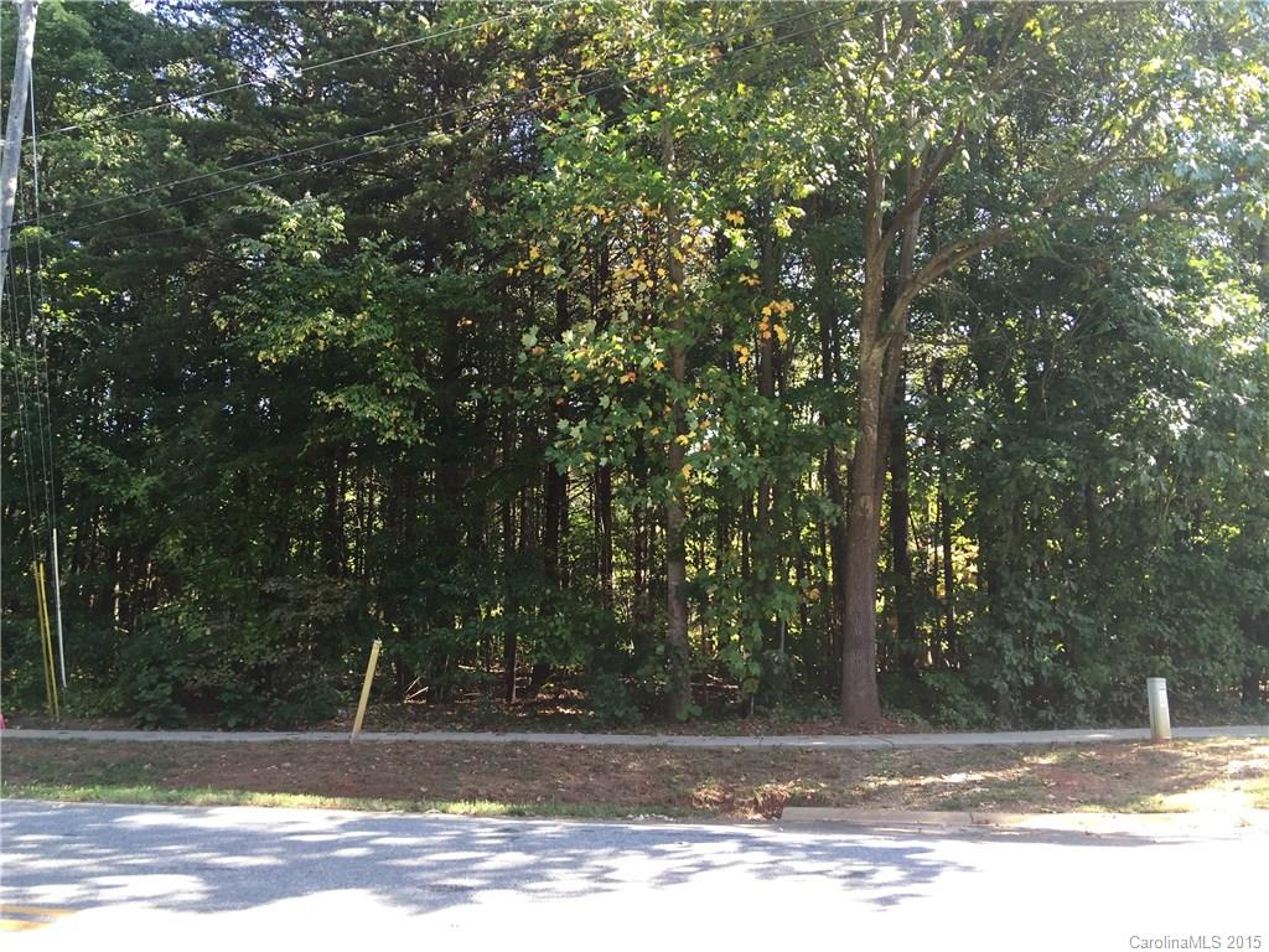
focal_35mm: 29
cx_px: 634
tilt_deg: +11.9
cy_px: 476
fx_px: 1063
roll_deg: -2.6
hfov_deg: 61.7
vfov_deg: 48.2
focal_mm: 4.15
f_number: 2.2
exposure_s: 1/120
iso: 50
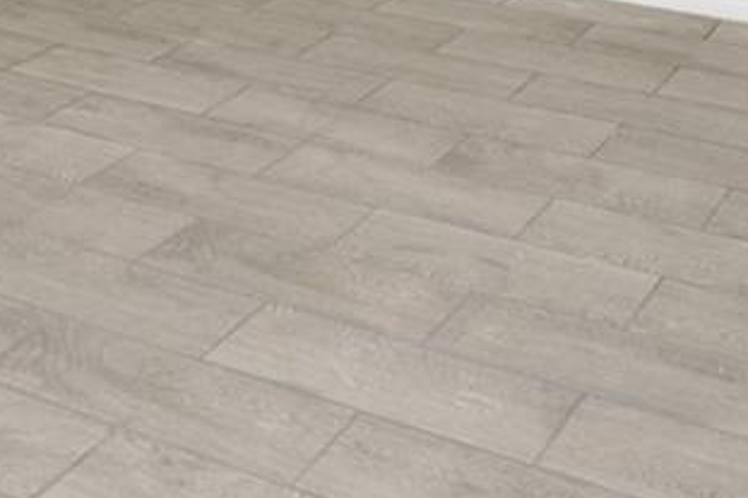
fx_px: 1495
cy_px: -484
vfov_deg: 15.4
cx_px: 334
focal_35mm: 72
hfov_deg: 28.1
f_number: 7.1
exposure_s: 1/1.67
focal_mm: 14
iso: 400
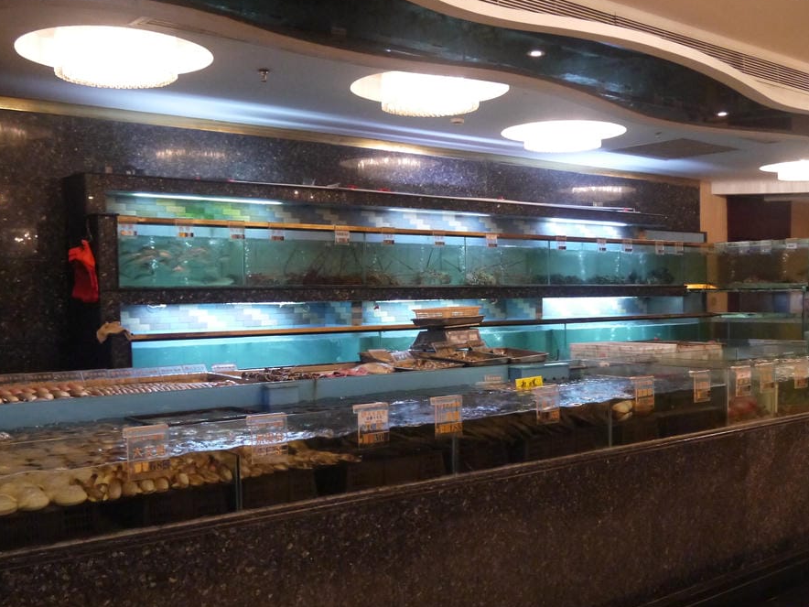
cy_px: 340
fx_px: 888
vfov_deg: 37.7
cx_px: 457
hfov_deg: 48.9
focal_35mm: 38
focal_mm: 14
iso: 1600
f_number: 3.5
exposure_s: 1/100
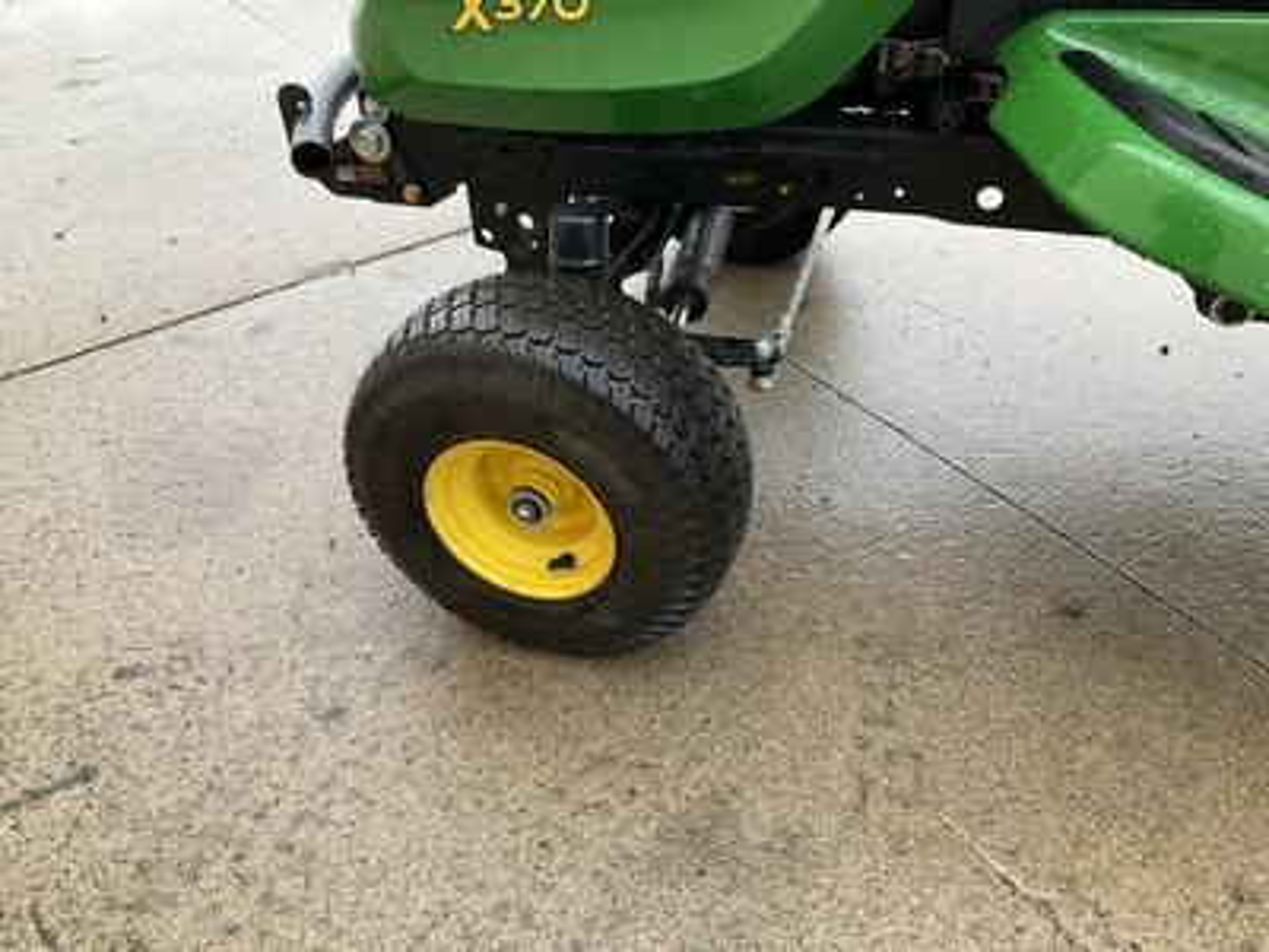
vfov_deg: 48.2
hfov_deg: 61.7
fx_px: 1063
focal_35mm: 29
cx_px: 634
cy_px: 476
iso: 20
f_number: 1.8
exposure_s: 1/122
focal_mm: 3
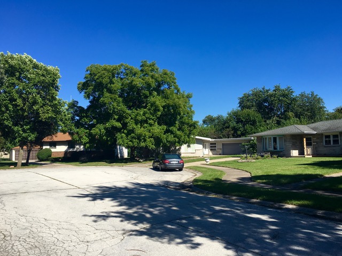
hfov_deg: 61.7
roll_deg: +1.8
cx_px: 171
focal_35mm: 29
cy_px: 128
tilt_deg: +4.3
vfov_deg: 48.2
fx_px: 287
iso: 25
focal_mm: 4.15
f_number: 2.2
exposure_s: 1/1538
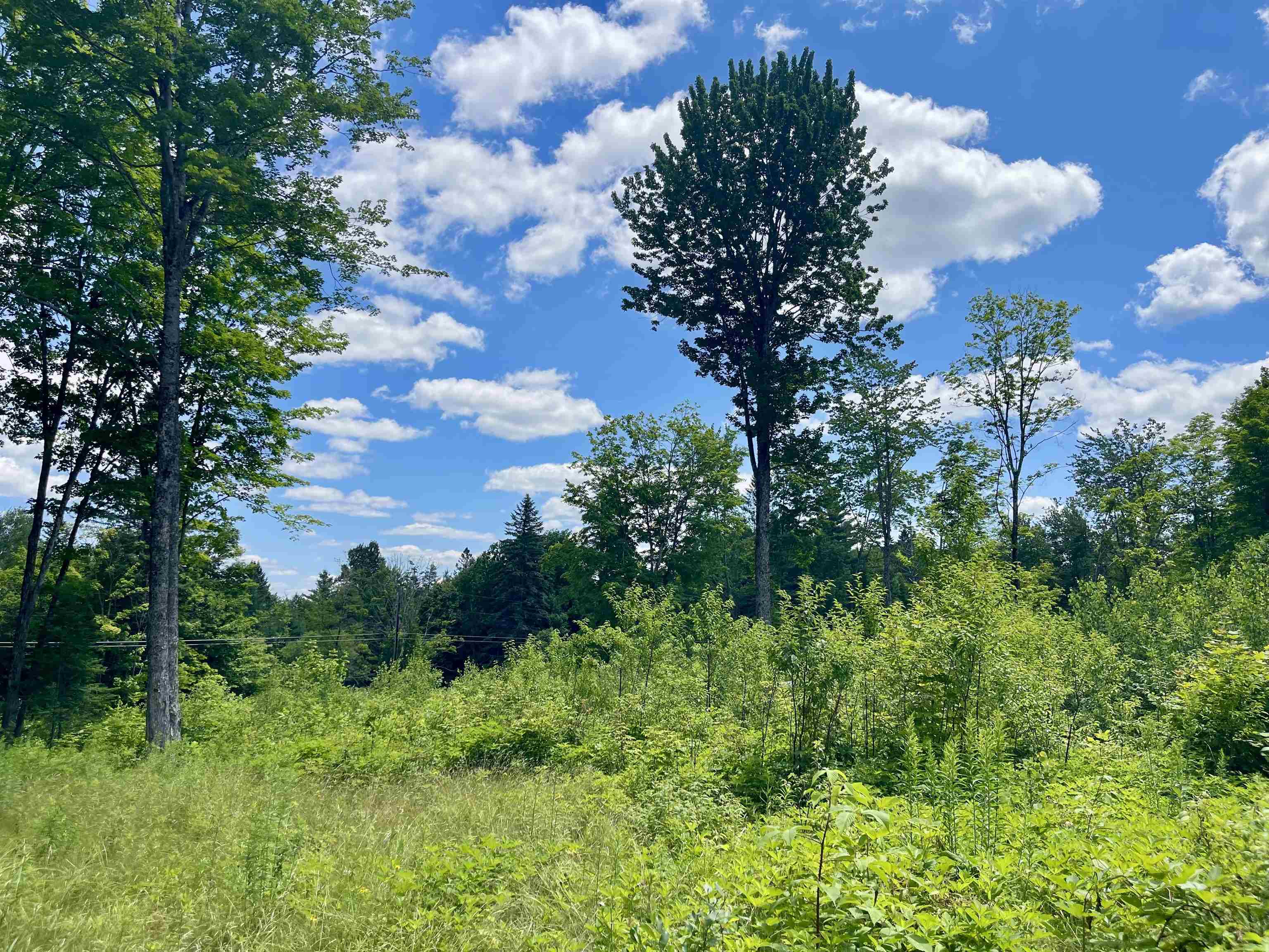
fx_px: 916
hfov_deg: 69.4
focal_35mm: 25
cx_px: 634
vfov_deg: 54.9
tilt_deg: +8.6
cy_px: 476
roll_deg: -0.5
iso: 32
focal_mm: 5.1
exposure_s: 1/4348
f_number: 1.6
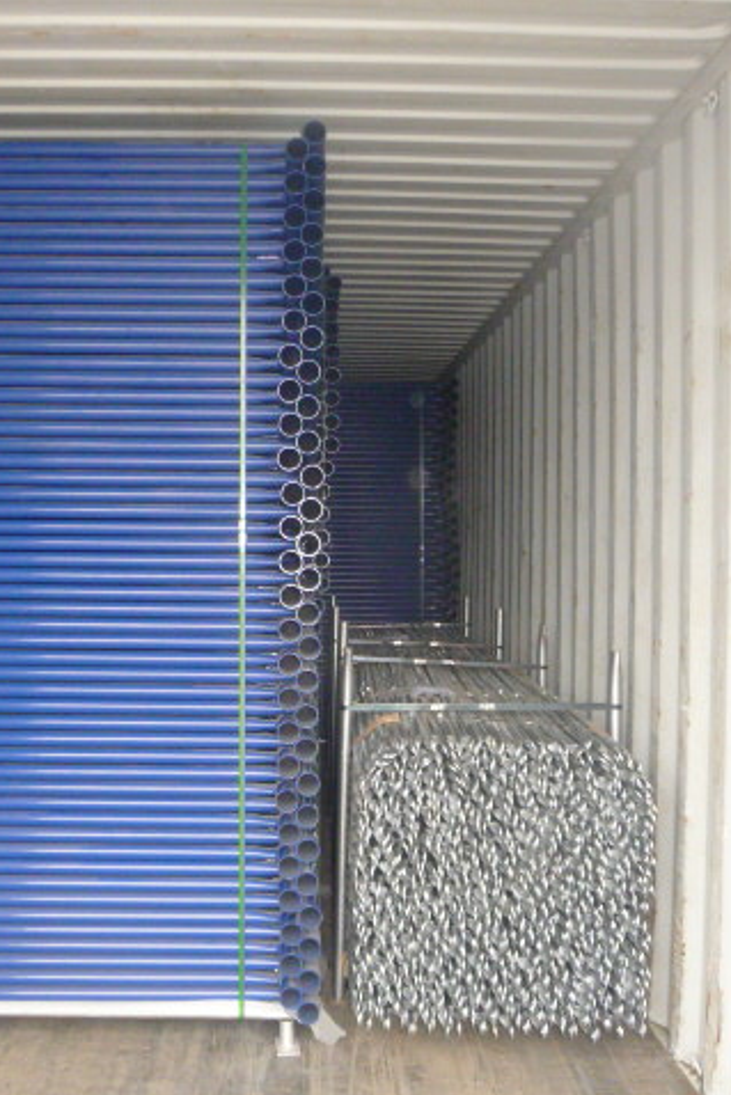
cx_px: 302
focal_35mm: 39
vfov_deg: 49.5
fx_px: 1187
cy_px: 548
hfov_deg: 34.1
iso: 400
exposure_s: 1/30
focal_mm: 4.7
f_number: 3.3
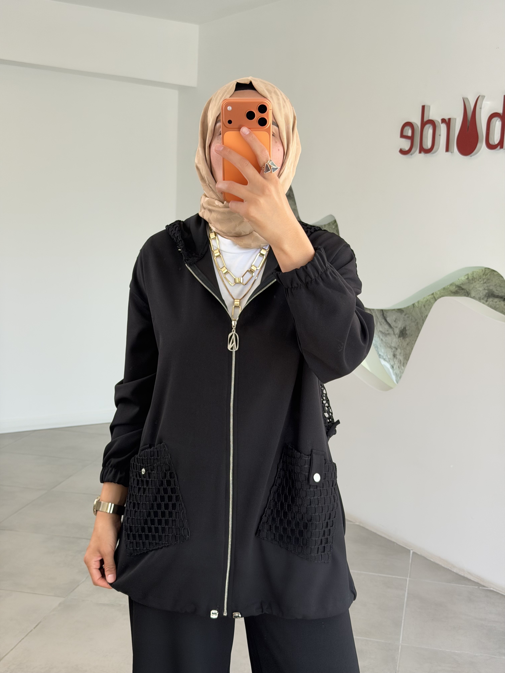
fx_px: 934
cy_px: 336
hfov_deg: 30.3
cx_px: 252
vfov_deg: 39.7
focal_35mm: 48
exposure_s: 1/193
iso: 64
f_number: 1.78
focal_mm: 6.76
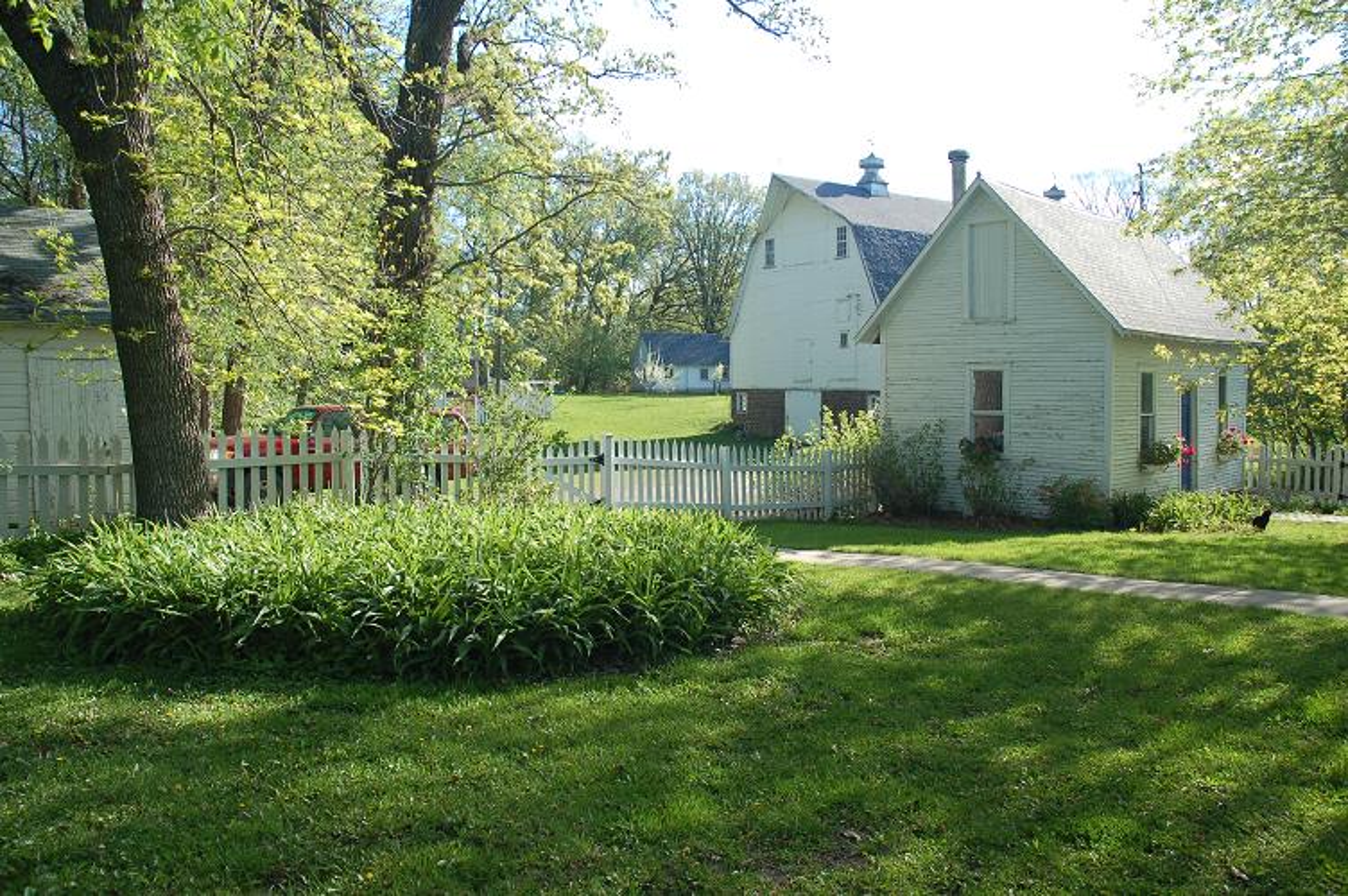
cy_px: 448
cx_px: 674
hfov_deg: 67.4
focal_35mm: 27
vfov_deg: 47.8
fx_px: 1010
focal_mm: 18
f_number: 5.6
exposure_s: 1/125
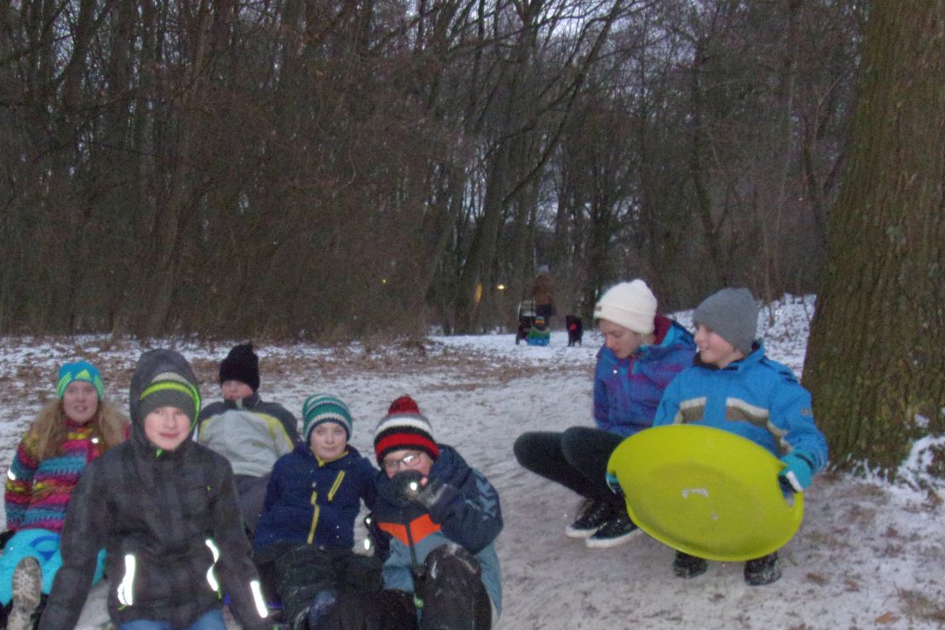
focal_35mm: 43
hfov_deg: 45.1
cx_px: 364
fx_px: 1129
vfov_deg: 30.9
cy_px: 432
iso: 578
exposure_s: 1/34
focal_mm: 5.9
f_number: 3.7
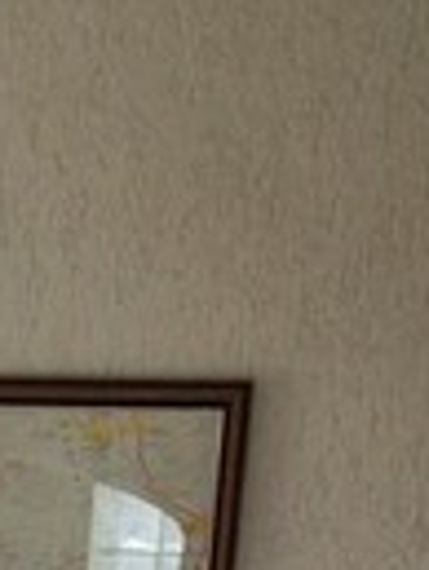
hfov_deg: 7.9
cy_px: 1896
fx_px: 3002
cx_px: -332
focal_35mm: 182
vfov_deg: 8.4
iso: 80
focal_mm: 5.4
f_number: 1.8
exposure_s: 1/180
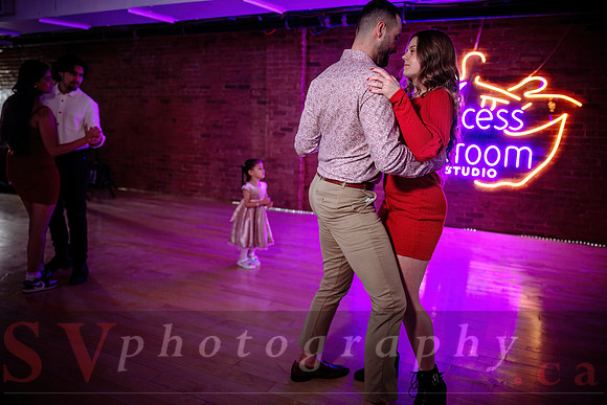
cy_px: 200
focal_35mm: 28
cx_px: 307
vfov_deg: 46.0
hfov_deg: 64.9
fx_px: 477
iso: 1250
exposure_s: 1/250
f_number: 2
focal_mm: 28
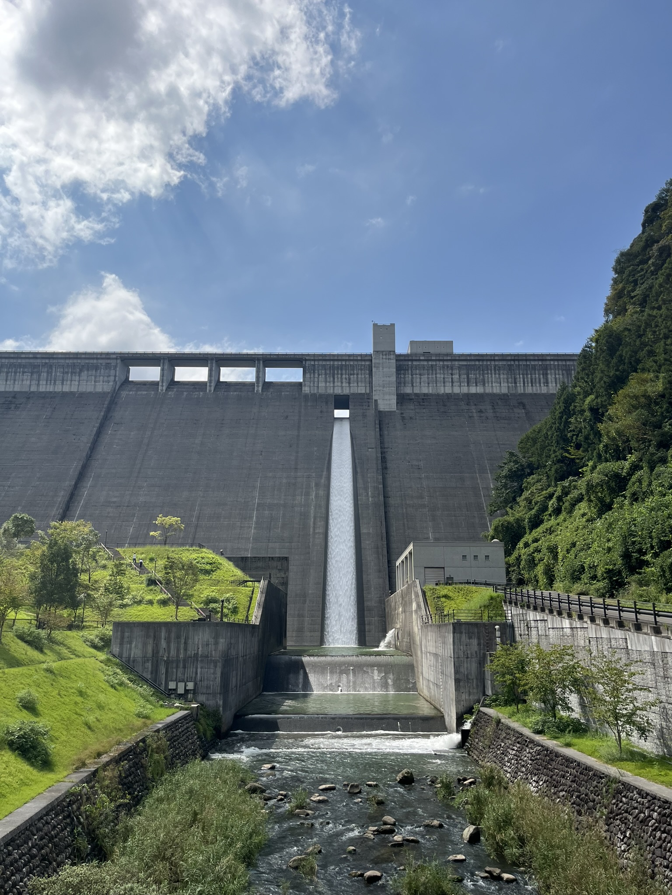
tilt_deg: +15.7
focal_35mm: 26
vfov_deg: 67.3
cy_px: 448
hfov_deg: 53.1
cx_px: 336
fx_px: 673
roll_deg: +0.9
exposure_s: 1/6173
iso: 50
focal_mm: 5.1
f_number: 1.6
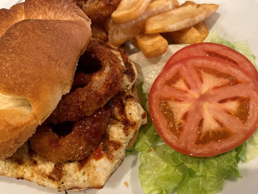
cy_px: 97
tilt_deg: -64.2
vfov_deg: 53.1
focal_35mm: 26
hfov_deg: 67.3
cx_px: 129
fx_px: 194
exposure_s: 1/60
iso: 500
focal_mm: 4.25
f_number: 1.8
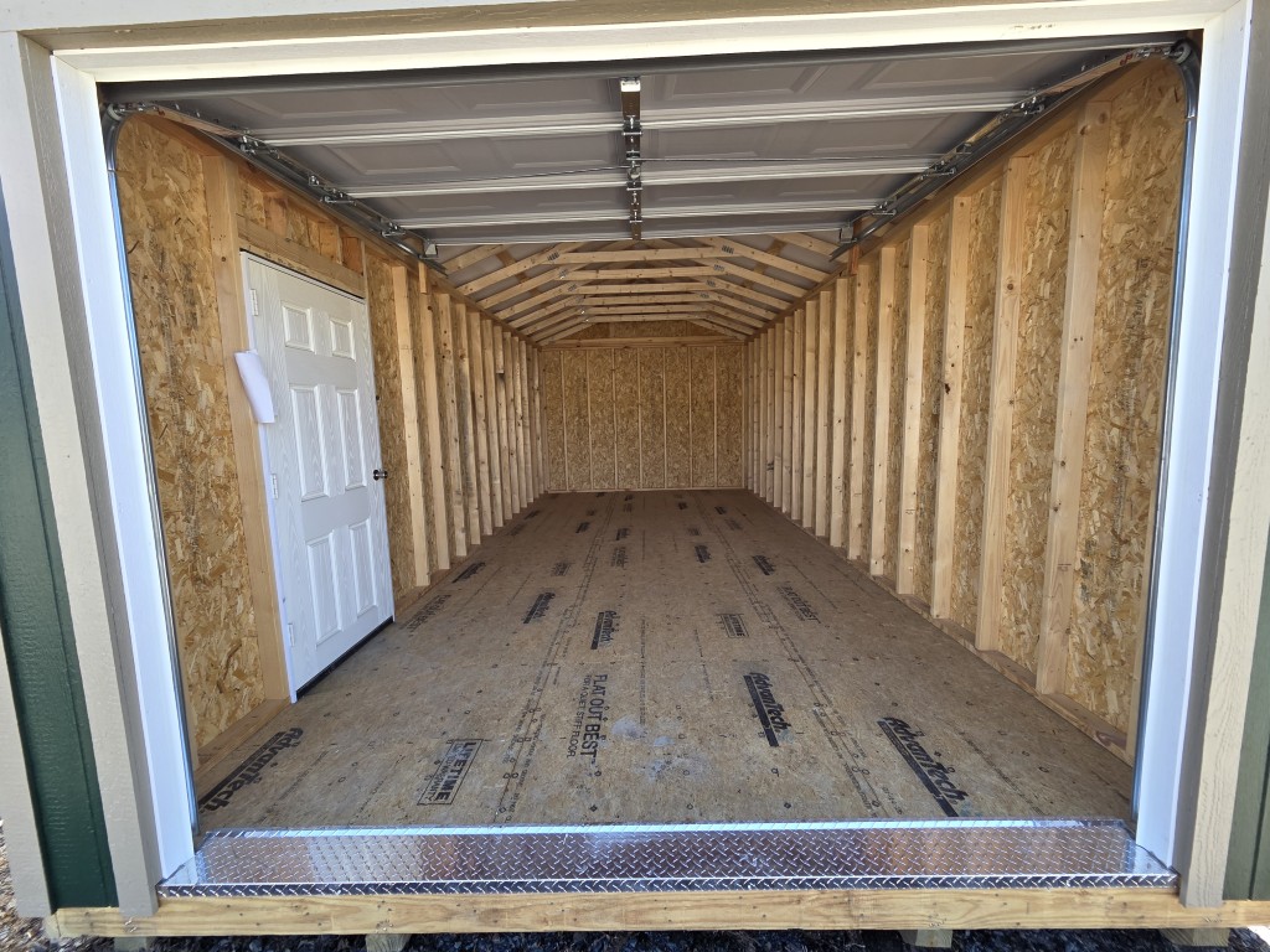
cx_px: 635
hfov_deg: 106.2
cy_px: 476
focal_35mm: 13
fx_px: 477
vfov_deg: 89.9
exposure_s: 1/148
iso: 50
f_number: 2.2
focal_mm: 2.2
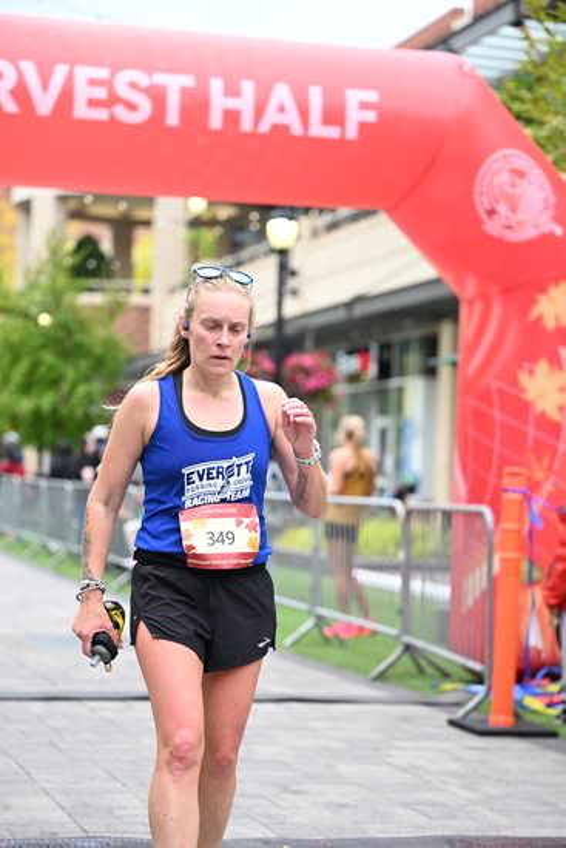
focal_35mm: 81
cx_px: 283
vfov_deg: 25.1
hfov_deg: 16.9
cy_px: 424
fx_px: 1909
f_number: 2.8
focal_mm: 81
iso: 1250
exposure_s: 1/1600
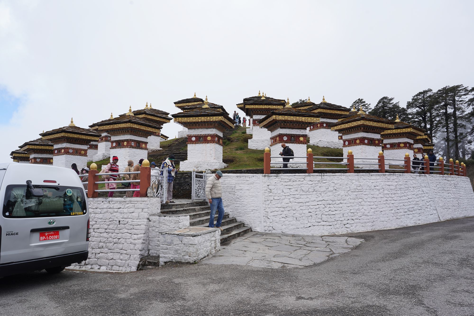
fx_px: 316
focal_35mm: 24
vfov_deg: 53.1
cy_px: 158
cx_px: 237
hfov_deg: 73.7
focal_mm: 24
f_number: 11
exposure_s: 1/100
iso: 100
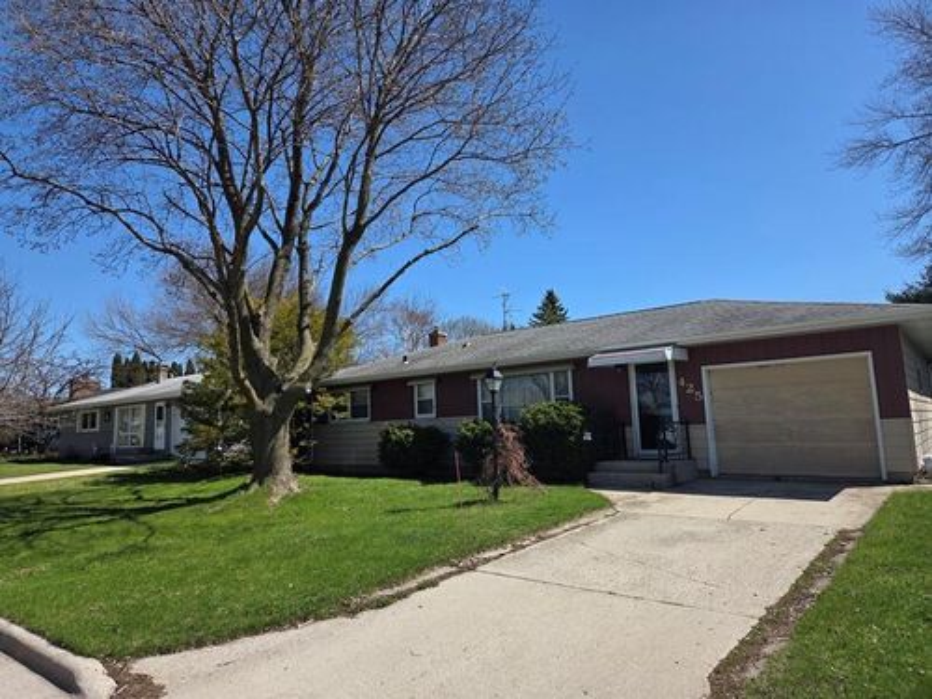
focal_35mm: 23
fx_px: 619
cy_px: 350
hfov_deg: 73.9
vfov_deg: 58.9
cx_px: 466
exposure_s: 1/5261
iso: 80
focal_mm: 5.4
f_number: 1.8
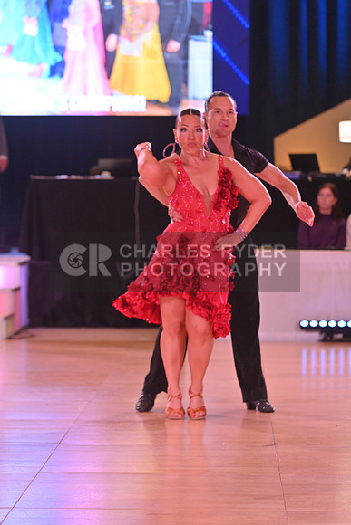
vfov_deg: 15.2
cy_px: 262
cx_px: 176
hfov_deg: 10.2
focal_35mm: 135
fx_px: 1973
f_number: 5
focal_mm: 135
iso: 2000
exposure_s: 1/400
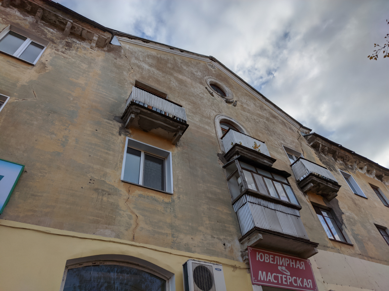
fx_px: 270
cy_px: 146
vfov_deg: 56.8
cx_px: 194
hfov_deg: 71.6
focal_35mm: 24
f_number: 1.69
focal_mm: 6.72
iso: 116
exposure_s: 1/2778
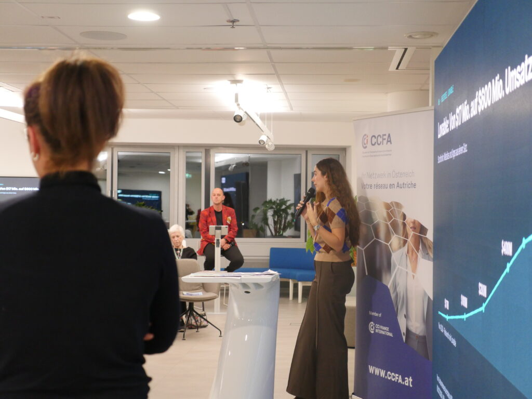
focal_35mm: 60
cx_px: 266
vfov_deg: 24.4
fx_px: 922
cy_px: 200
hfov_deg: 32.2
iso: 2000
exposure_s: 1/125
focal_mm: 30
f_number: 2.8
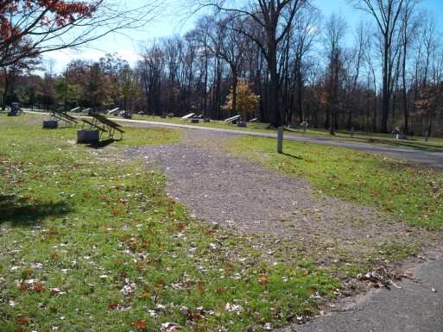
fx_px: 448
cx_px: 222
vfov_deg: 40.7
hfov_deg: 52.6
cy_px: 166
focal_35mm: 35
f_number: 3.5
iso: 64
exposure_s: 1/500
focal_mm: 6.2
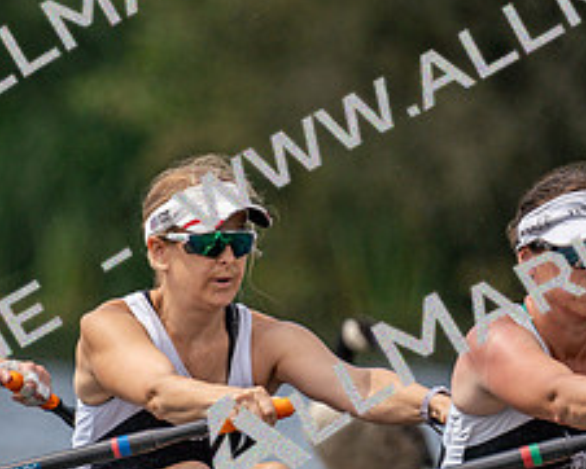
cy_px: 273
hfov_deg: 1.3
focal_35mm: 1446
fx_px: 25089
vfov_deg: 1.1
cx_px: -16
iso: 400
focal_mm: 600
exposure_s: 1/1600
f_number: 6.3
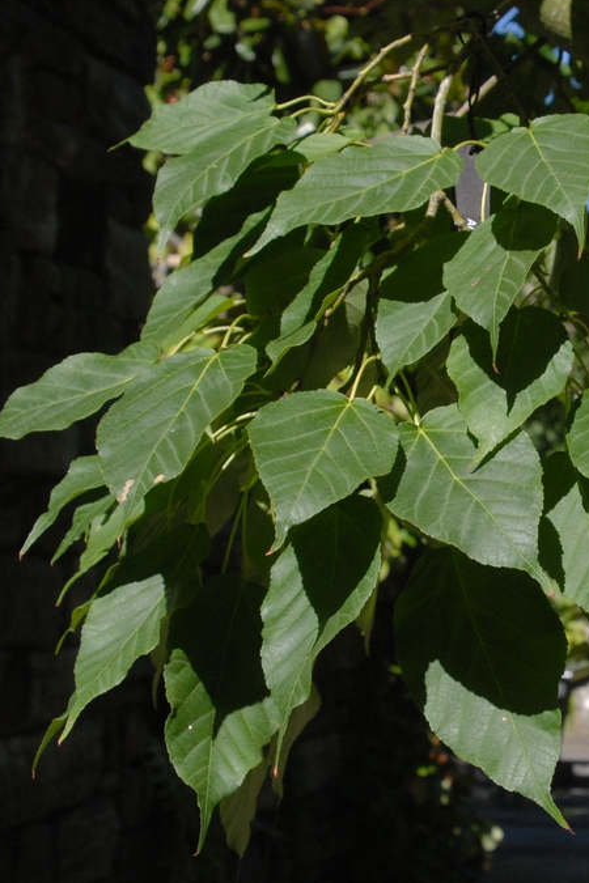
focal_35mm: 80
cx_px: 555
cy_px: 439
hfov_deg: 16.8
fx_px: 1957
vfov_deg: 25.4
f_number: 9
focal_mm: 35
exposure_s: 1/320
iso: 400
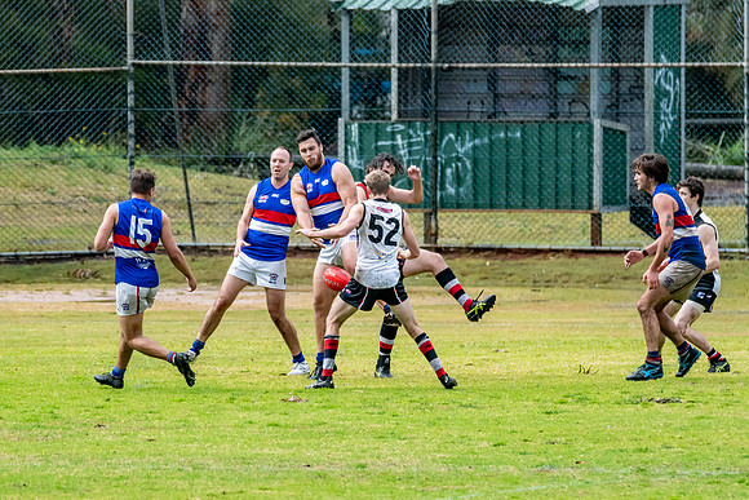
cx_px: 352
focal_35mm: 652
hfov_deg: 3.2
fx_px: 13562
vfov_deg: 2.1
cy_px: 242
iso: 1250
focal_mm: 380
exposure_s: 1/3200
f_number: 7.1
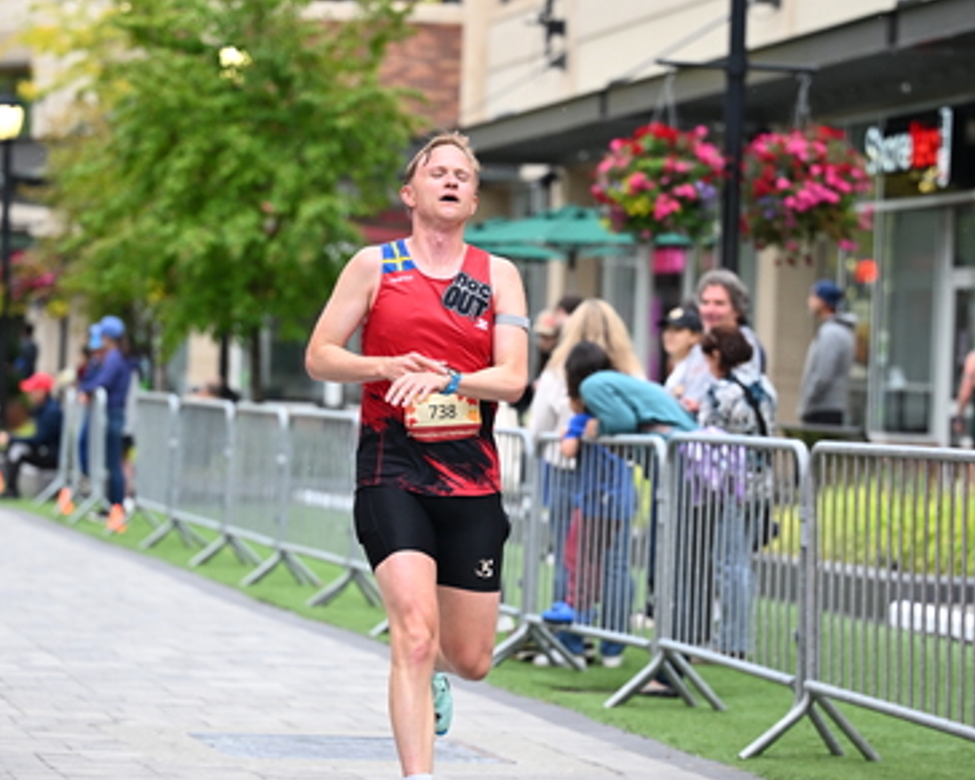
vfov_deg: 10.9
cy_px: 464
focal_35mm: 142
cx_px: 489
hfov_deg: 13.6
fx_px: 4096
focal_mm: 100
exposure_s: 1/1250
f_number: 2.8
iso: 1250
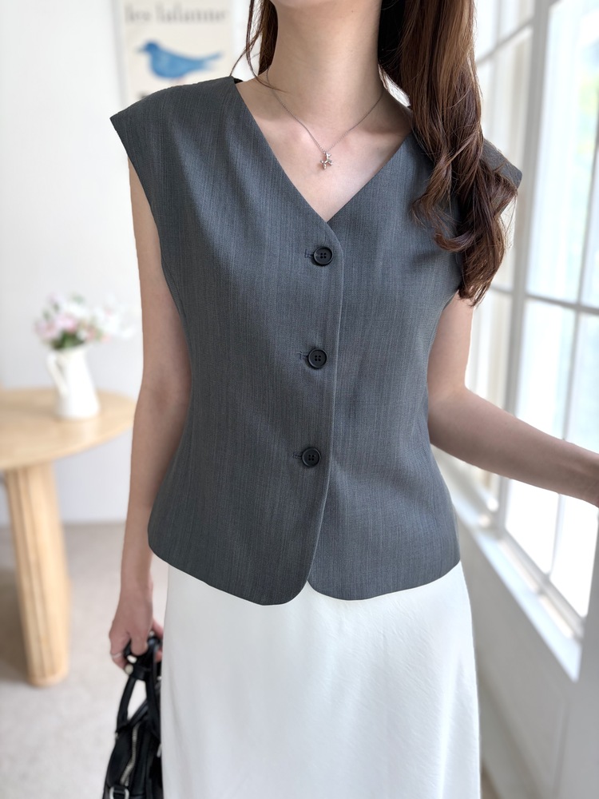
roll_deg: +0.6
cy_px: 400
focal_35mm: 26
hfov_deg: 53.1
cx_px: 300
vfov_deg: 67.3
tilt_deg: -15.2
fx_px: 600
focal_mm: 5.96
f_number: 1.6
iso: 80
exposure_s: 1/189
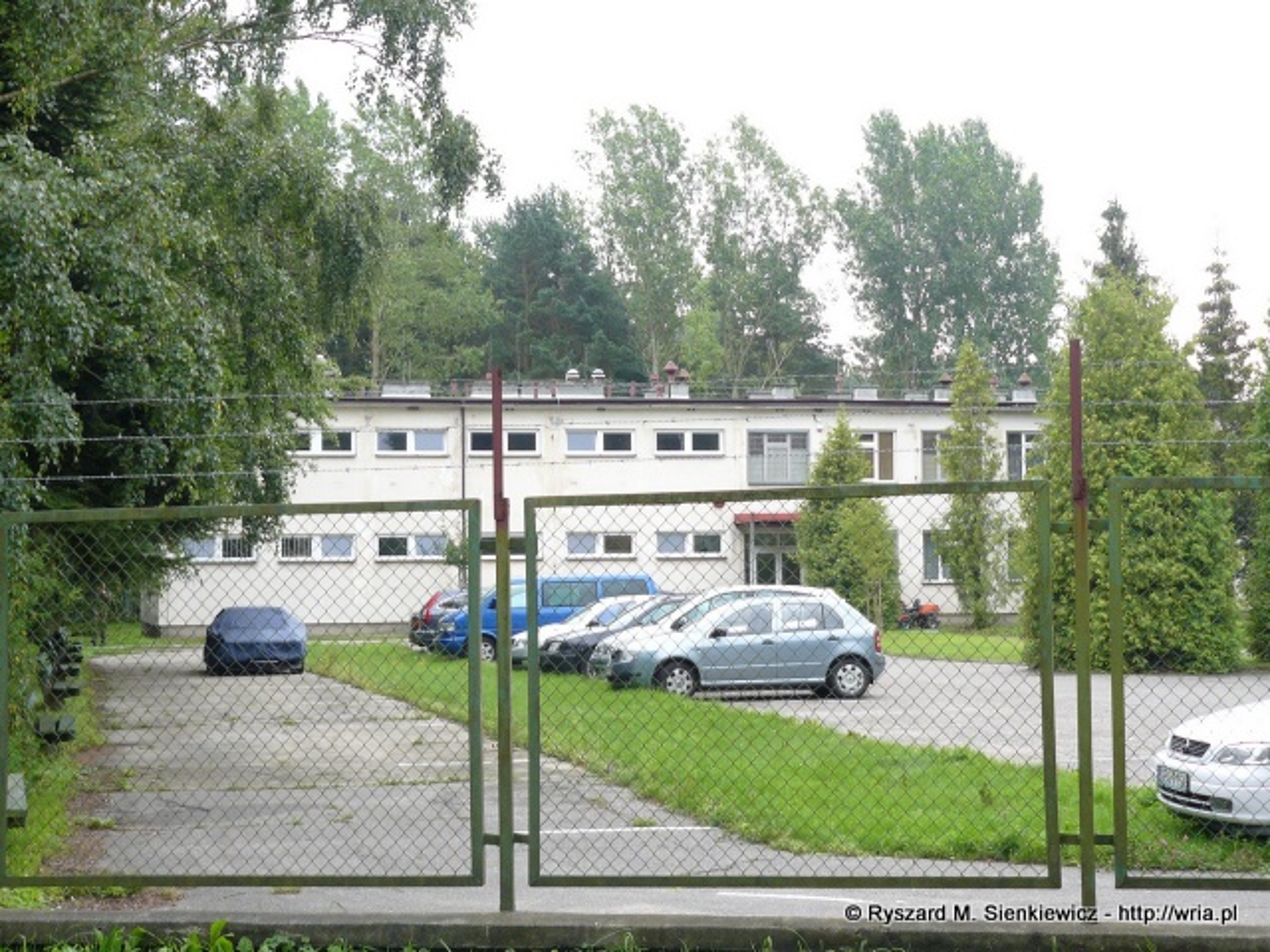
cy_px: 476
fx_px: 2348
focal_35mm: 64
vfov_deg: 22.9
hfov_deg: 30.3
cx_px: 635
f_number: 3.2
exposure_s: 1/60
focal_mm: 10.7
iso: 100
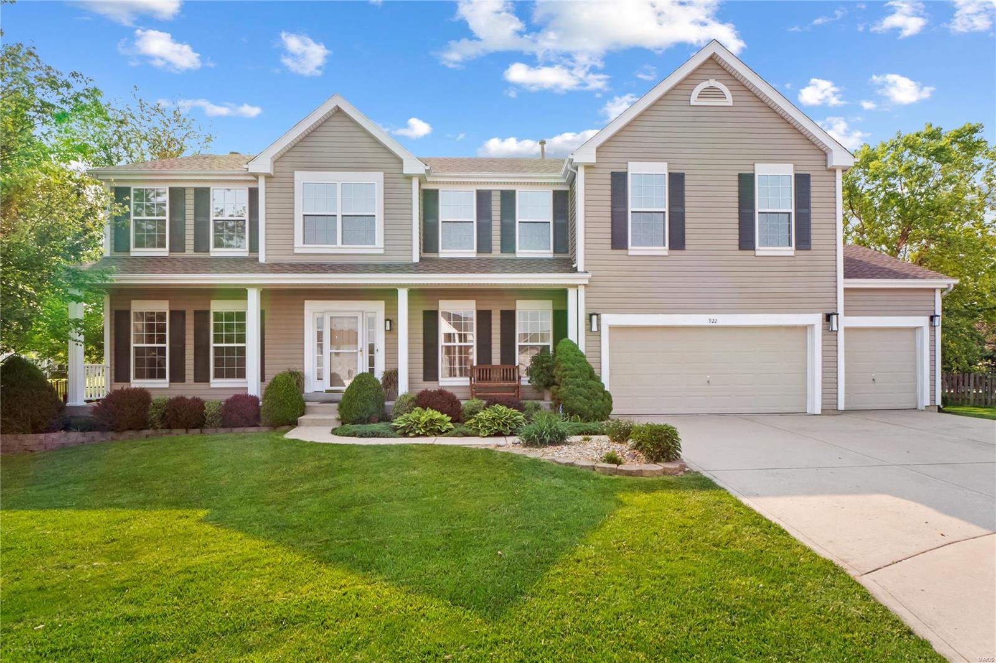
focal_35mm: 18
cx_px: 498
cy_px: 332
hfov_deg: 90.0
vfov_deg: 67.4
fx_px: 498
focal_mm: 9
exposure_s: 1/125
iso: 400
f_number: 10
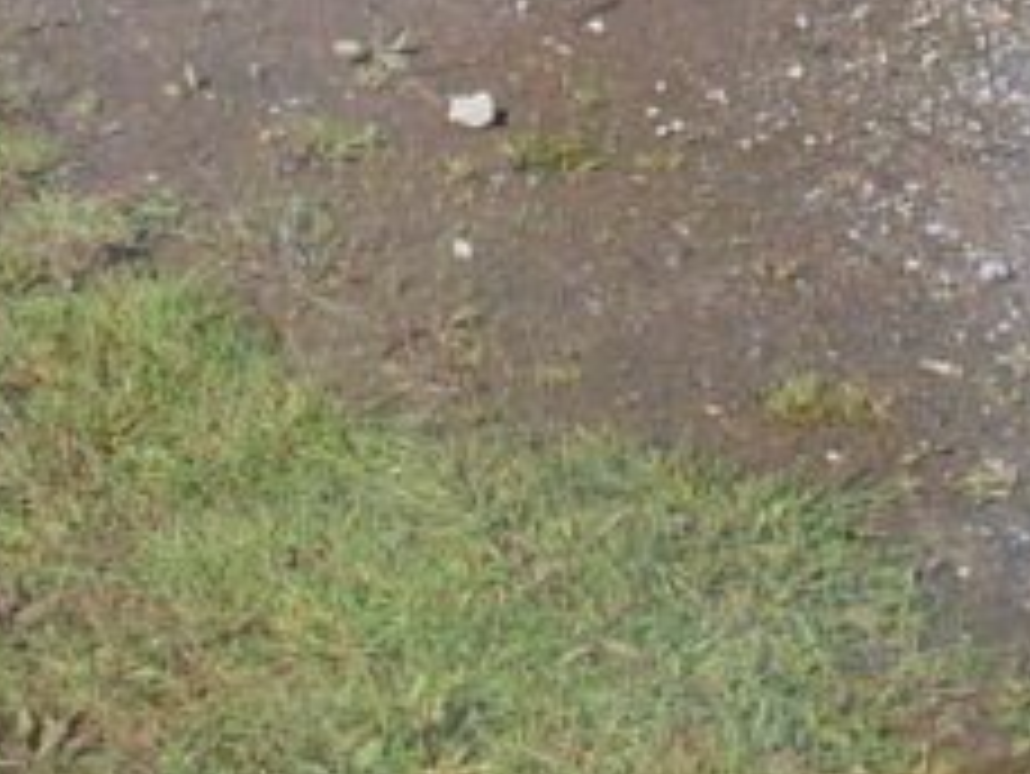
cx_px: 940
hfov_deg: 11.5
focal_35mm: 170
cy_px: -837
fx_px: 5061
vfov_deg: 8.3
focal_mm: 6.3
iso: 80
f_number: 8.4
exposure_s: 1/180
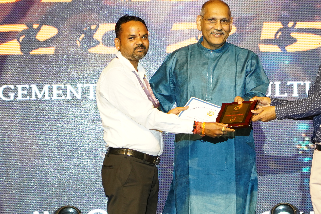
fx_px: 2113
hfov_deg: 8.7
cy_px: 123
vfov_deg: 5.8
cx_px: 193
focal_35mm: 237
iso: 1250
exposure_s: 1/100
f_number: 4
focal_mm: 105
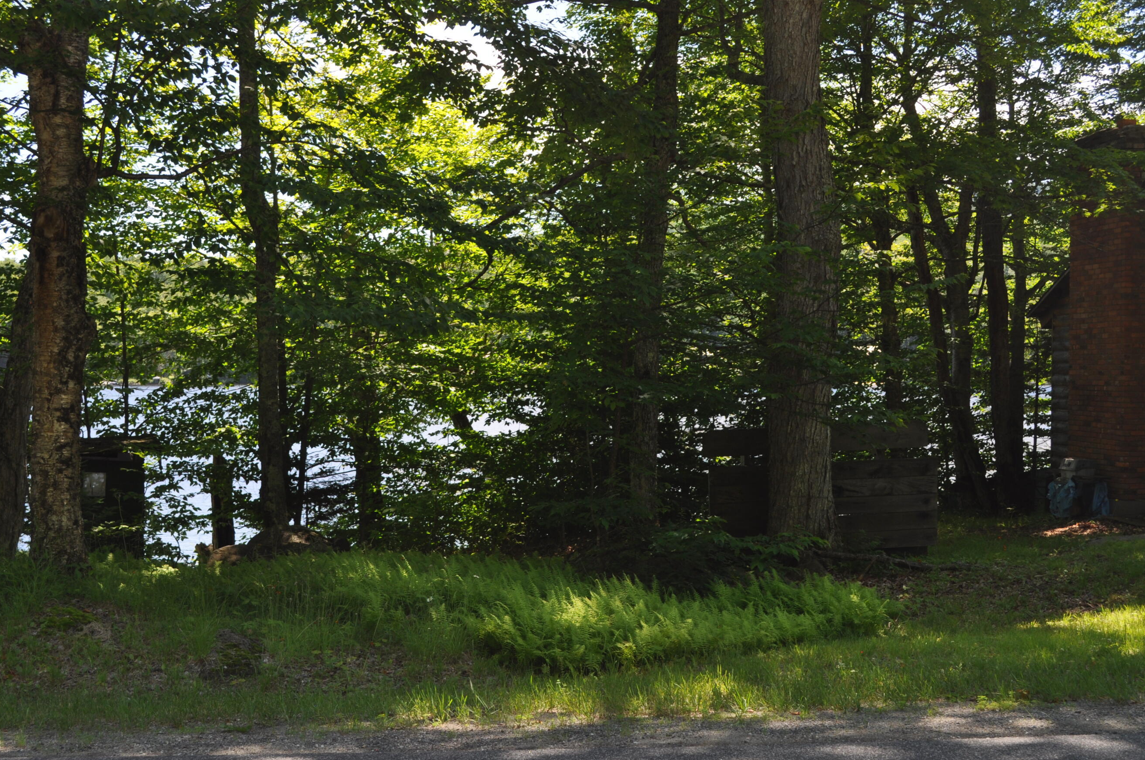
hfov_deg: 39.9
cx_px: 500
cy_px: 407
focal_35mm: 50
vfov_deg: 27.1
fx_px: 1574
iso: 200
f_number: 6.3
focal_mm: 29
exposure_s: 1/200
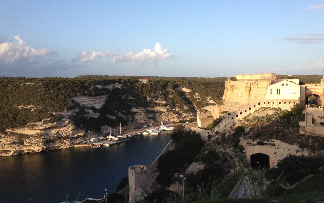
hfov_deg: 51.5
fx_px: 336
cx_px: 164
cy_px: 102
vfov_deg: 33.6
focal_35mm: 38
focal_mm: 4.28
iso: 64
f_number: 2.4
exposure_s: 1/708
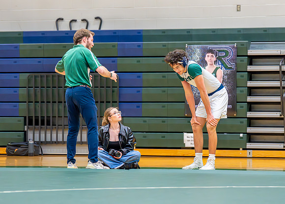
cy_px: 98
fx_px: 1272
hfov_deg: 12.8
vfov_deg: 9.1
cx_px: 169
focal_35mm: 157
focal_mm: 96
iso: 6400
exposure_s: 1/1000
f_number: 2.8
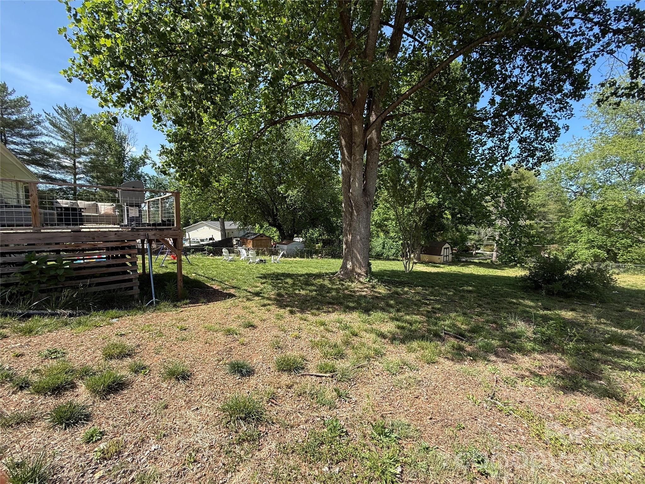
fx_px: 261
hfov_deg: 102.1
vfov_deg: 85.7
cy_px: 242
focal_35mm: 14
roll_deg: -0.6
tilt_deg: -4.0
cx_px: 322
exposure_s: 1/522
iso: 50
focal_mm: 2.22
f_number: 2.2
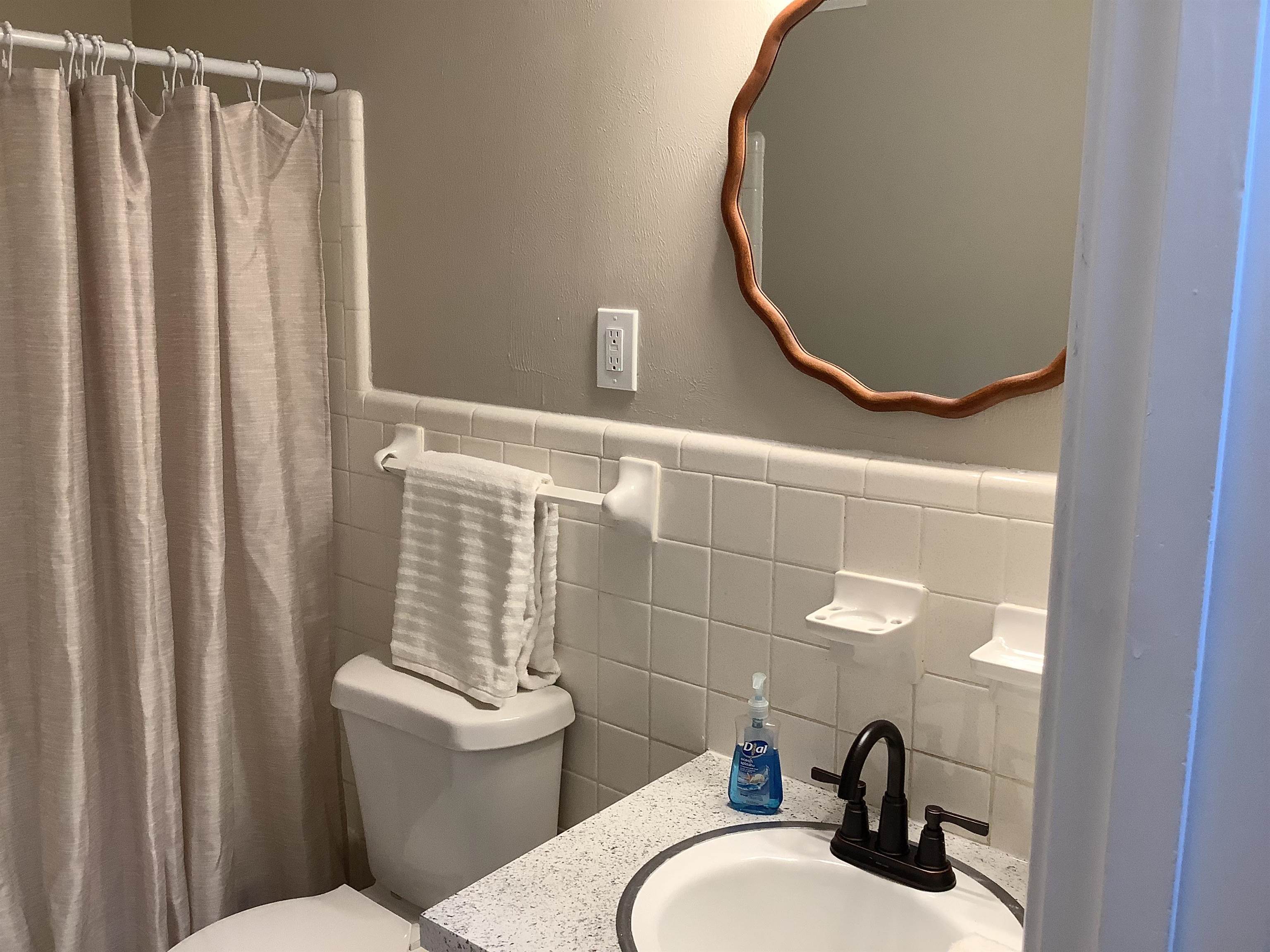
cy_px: 476
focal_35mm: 31
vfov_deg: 45.4
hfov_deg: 58.4
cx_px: 635
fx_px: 1137
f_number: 2.4
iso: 80
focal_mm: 3.3
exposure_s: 1/60
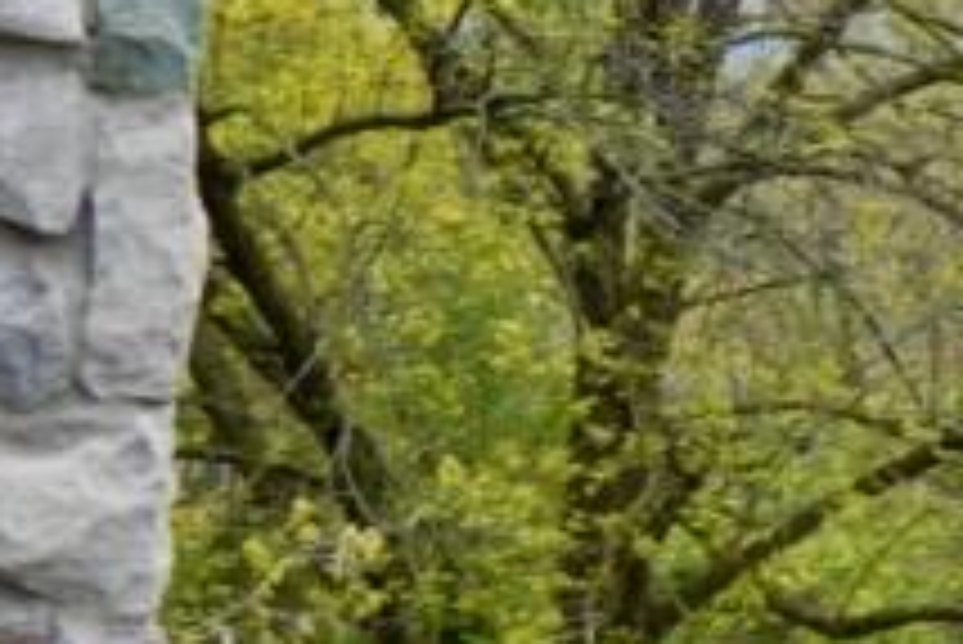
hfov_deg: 7.7
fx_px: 5460
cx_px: 3519
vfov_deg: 6.7
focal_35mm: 204
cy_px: 324
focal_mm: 18
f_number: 4.5
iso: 100
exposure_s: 1/60
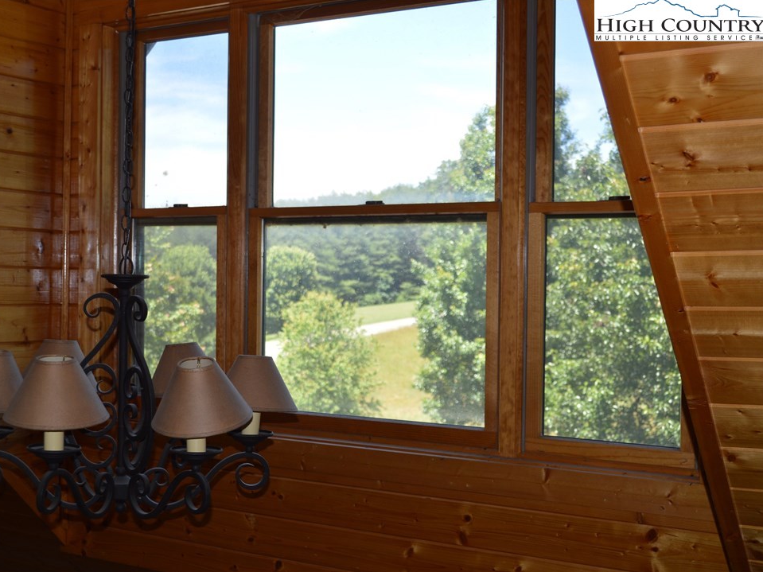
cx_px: 335
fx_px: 1080
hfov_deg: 38.9
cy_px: 286
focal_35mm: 49
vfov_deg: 29.7
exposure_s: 1/125
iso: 140
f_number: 4.5
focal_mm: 30
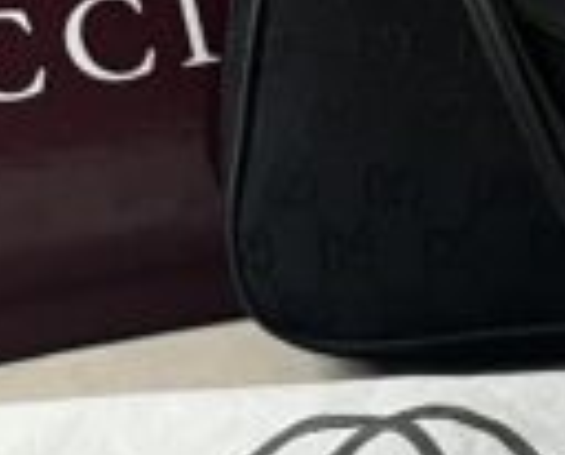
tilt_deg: -39.4
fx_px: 2648
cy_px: 694
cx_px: 795
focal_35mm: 158
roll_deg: +7.1
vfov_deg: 9.5
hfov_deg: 11.7
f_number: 1.5
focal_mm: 5.7
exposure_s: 1/50
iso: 320
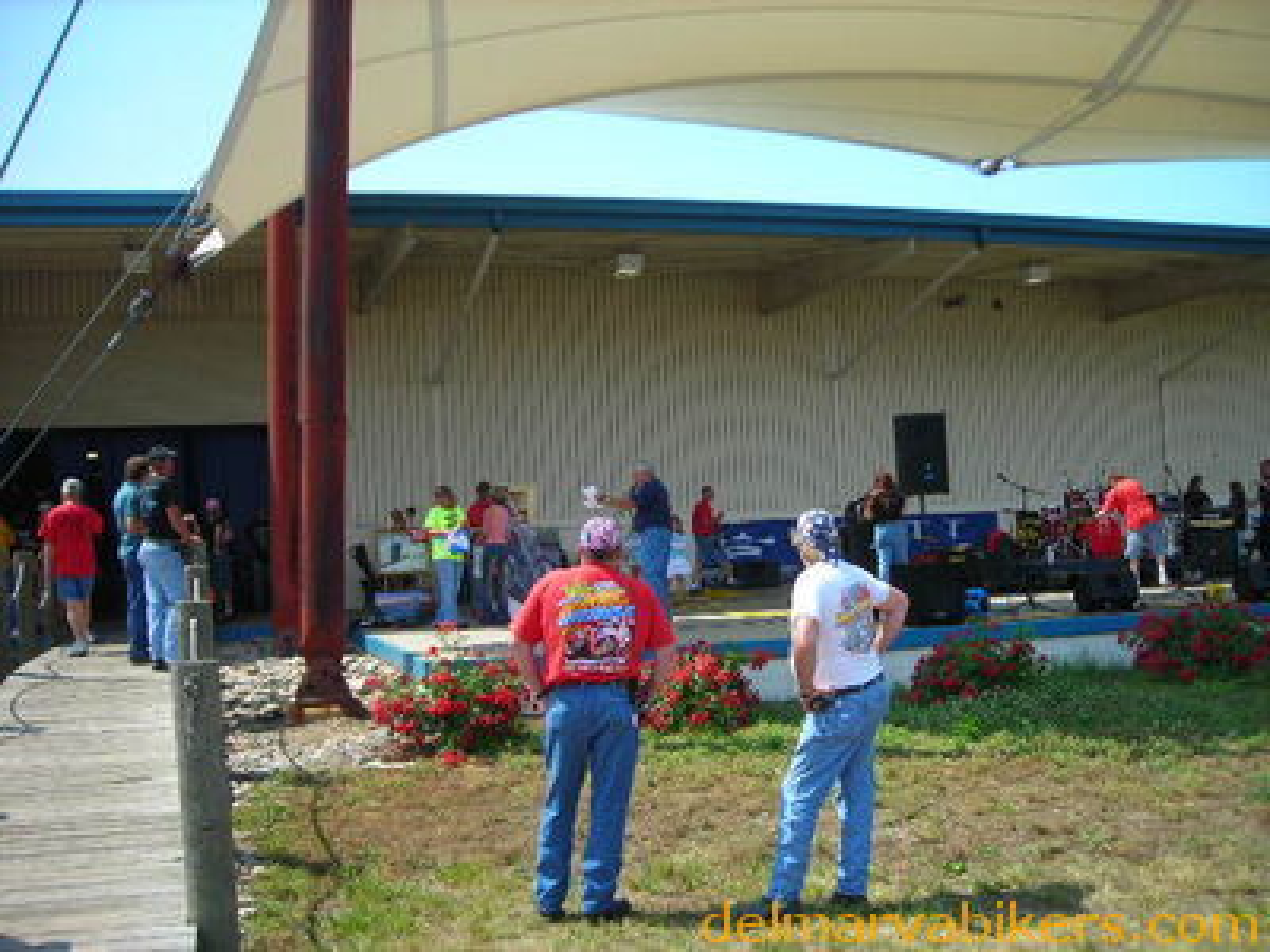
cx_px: 635
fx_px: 1394
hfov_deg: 49.0
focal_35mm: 38
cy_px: 476
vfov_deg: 37.7
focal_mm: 6.3
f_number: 3.2
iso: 50
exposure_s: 1/340
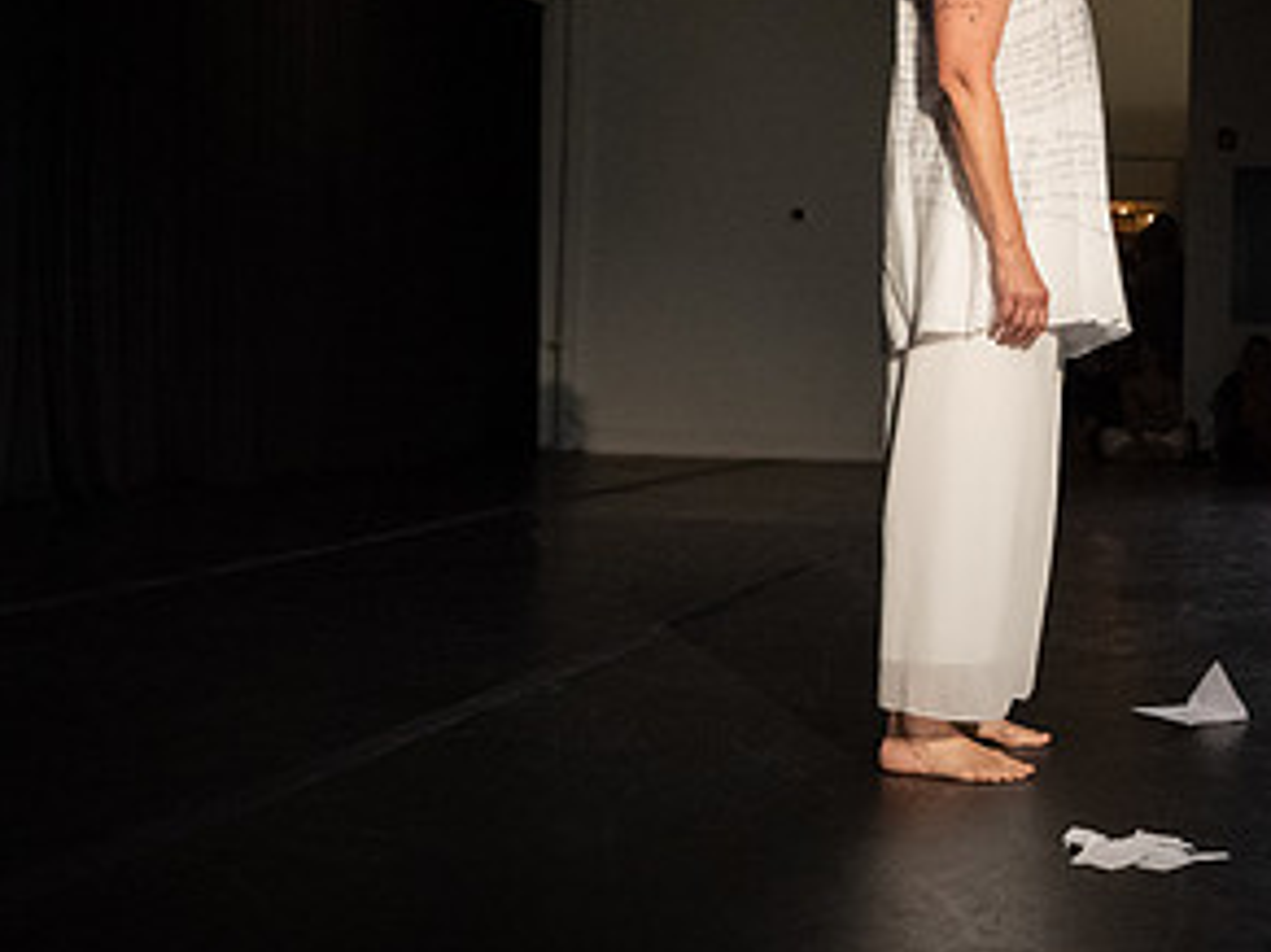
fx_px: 2055
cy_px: 309
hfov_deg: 33.2
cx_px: 1053
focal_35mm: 56
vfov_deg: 25.9
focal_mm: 28
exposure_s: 1/500
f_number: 5.6
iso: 6400
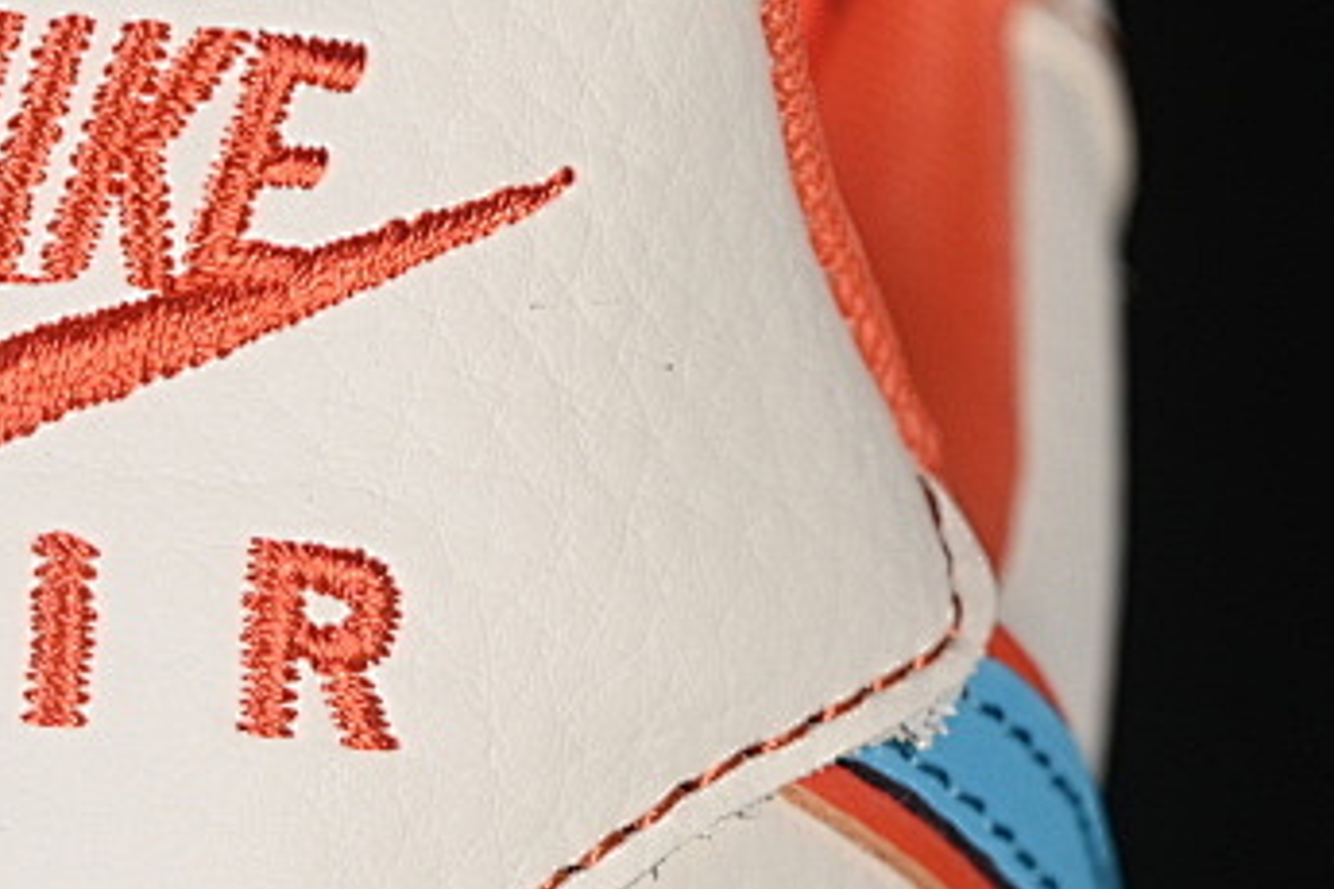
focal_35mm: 235
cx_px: 66
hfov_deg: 8.7
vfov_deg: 5.8
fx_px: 8707
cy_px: 1144
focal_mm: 50
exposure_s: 1/80
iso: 160
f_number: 7.1
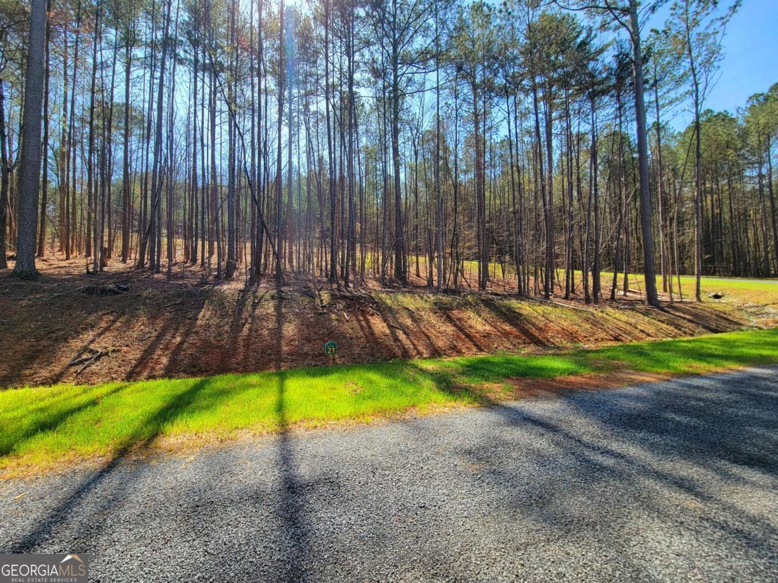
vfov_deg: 89.9
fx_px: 292
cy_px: 292
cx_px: 389
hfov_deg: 106.2
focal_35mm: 13
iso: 50
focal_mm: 2.2
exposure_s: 1/667
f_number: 2.2
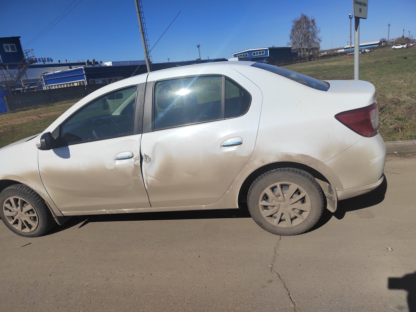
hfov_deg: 73.9
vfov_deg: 58.9
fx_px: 276
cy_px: 156
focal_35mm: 23
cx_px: 208
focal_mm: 5.52
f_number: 1.9
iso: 100
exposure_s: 1/1349
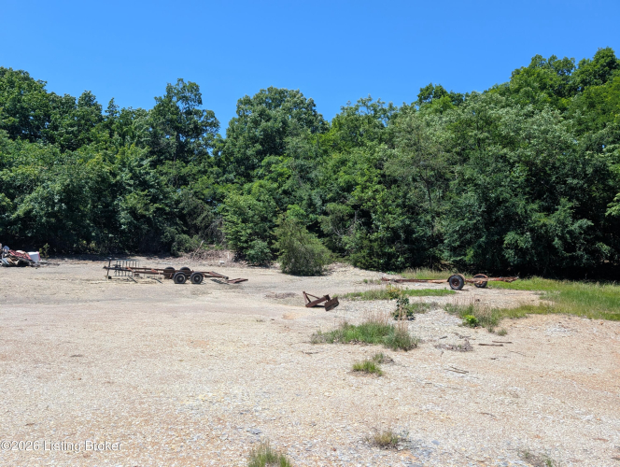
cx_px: 310
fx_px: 430
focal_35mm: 24
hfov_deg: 71.5
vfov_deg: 56.9
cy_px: 234
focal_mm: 6.9
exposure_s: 1/763
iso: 24
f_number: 1.68
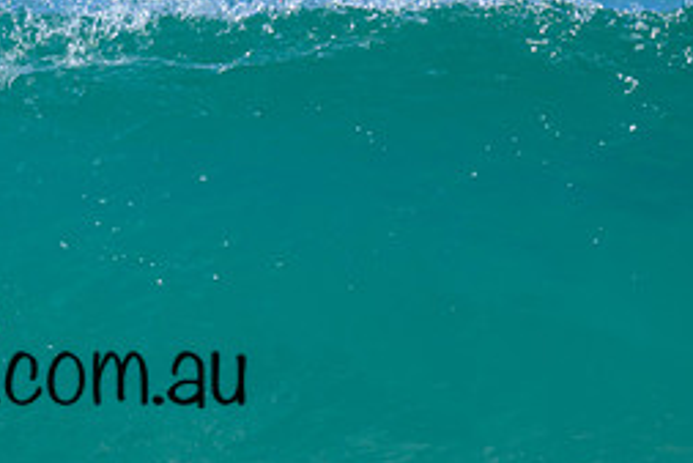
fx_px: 48478
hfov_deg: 0.8
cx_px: -75
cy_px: 143
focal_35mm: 2517
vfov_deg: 0.5
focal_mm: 800
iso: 450
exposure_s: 1/2000
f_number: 6.3
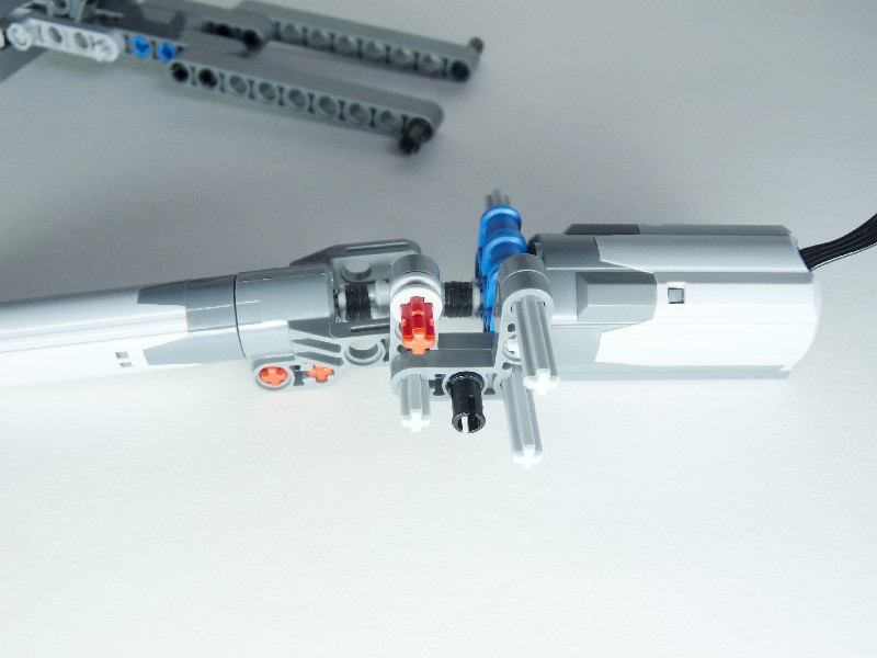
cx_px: 438
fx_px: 887
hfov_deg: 52.6
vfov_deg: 40.7
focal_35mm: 35
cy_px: 329
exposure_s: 1/40
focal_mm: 6.2
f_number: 3
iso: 100
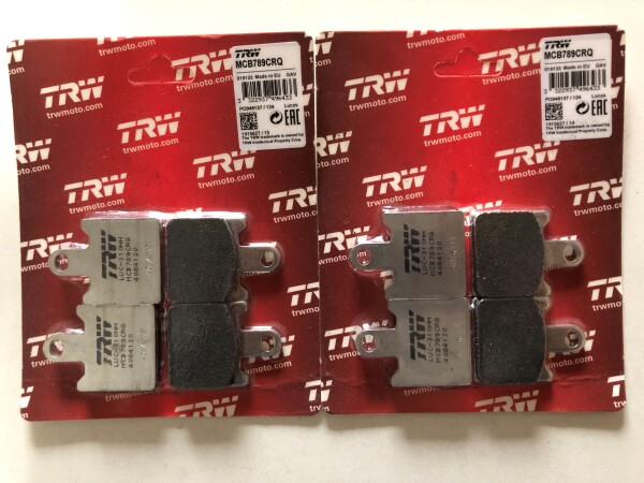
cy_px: 242
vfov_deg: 49.7
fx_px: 521
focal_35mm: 28
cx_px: 322
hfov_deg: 63.4
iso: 100
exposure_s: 1/6
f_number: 1.8
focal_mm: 3.99
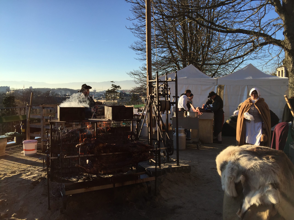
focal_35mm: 29
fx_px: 246
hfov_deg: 61.7
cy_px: 110
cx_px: 147
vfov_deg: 48.2
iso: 32
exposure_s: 1/1236
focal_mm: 4.15
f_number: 2.2
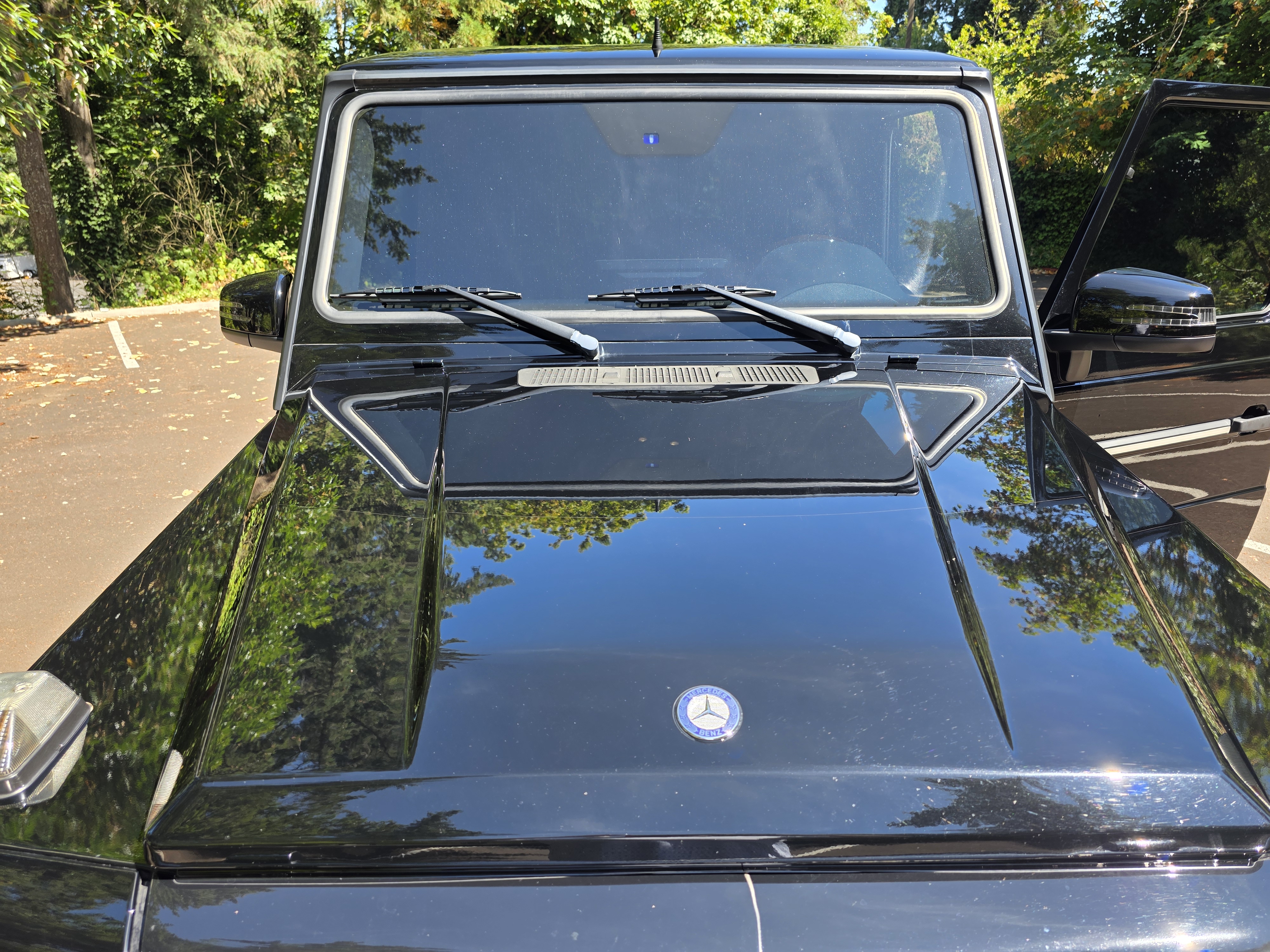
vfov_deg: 58.9
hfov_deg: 73.9
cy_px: 476
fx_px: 844
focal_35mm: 23
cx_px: 635
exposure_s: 1/359
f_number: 1.7
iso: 32
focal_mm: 6.3
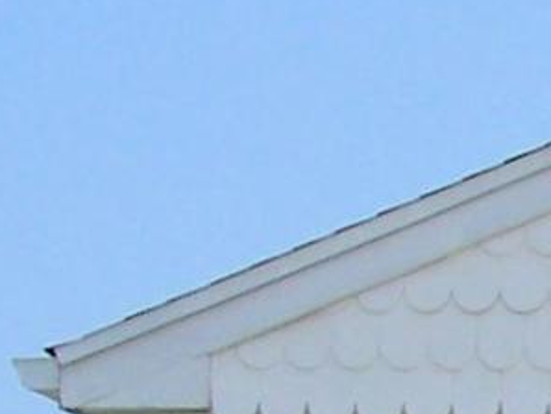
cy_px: 937
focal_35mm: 295
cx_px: 1615
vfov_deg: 4.9
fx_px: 4699
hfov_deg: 6.2
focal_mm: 7.1
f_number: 5.6
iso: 80
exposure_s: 1/1000
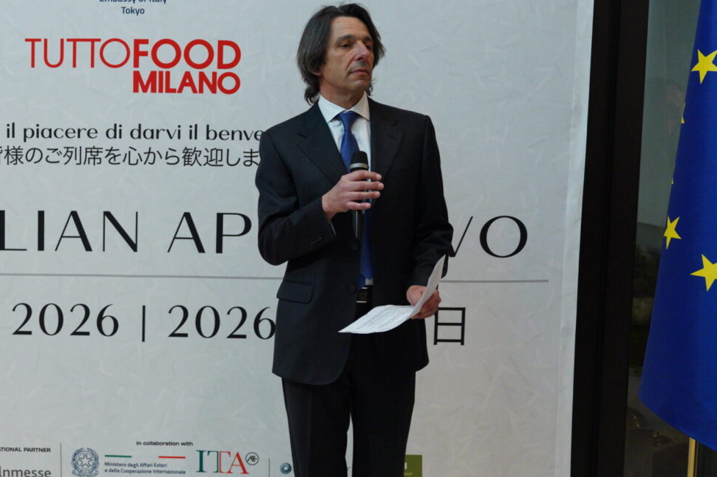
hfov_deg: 31.7
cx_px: 102
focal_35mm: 61
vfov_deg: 22.2
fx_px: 1214
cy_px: 233
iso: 2000
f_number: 3.2
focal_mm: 31
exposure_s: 1/50
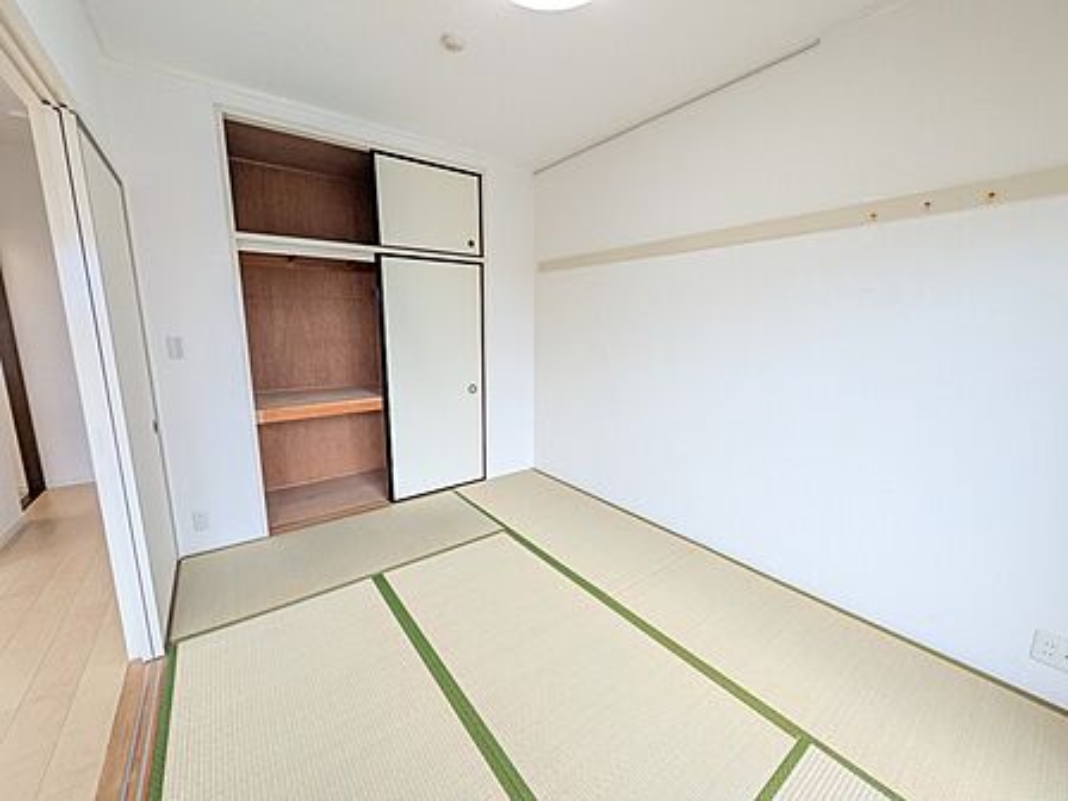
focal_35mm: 14
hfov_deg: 102.1
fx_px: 432
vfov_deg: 85.7
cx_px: 534
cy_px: 400
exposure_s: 1/120
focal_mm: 1.83
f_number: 2.2
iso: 99
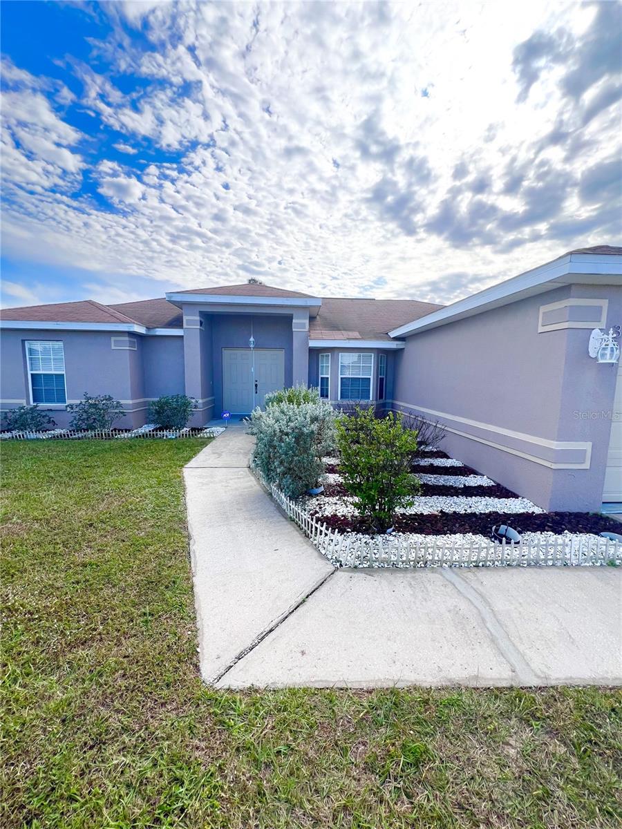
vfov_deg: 106.2
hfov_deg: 89.9
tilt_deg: -4.9
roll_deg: -0.5
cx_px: 311
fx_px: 311
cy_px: 414
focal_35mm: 13
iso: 32
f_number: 1.8
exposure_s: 1/1096
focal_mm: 1.57
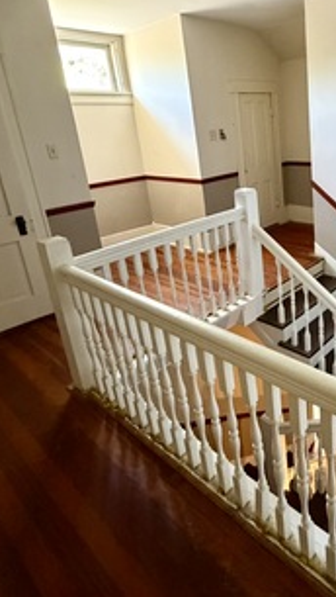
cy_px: 241
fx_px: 379
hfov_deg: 44.4
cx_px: 289
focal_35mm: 24
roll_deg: +3.9
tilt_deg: -17.6
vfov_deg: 75.5
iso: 1000
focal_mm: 2.22
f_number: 2.2
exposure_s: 1/60
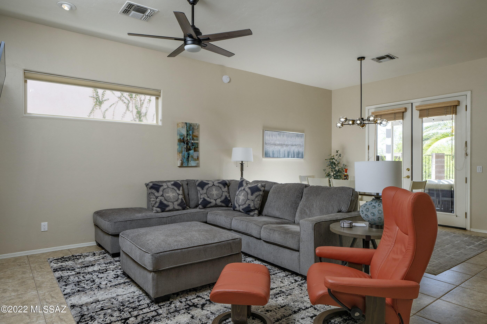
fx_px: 284
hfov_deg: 81.2
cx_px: 244
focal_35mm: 21
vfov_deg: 59.5
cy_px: 162
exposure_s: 1/50
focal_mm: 14
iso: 200
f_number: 9
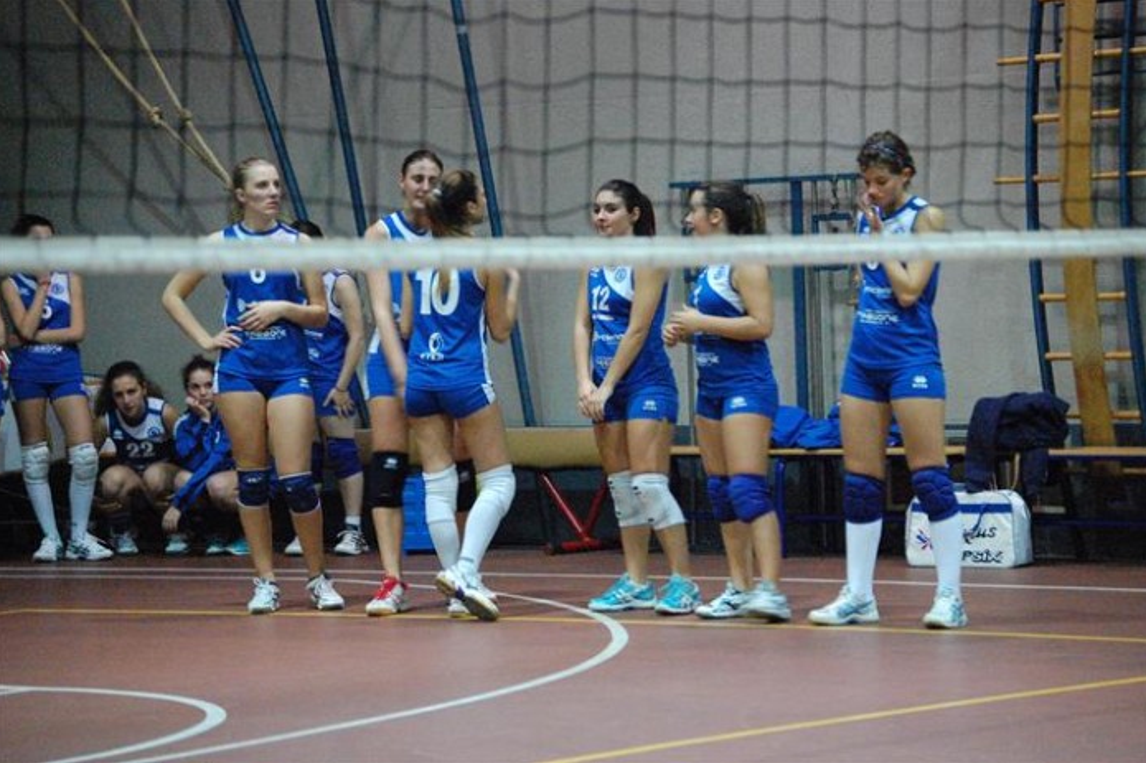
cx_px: 572
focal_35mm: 144
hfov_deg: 14.3
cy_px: 381
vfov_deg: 9.6
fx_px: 4567
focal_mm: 95
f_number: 4.8
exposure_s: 1/25
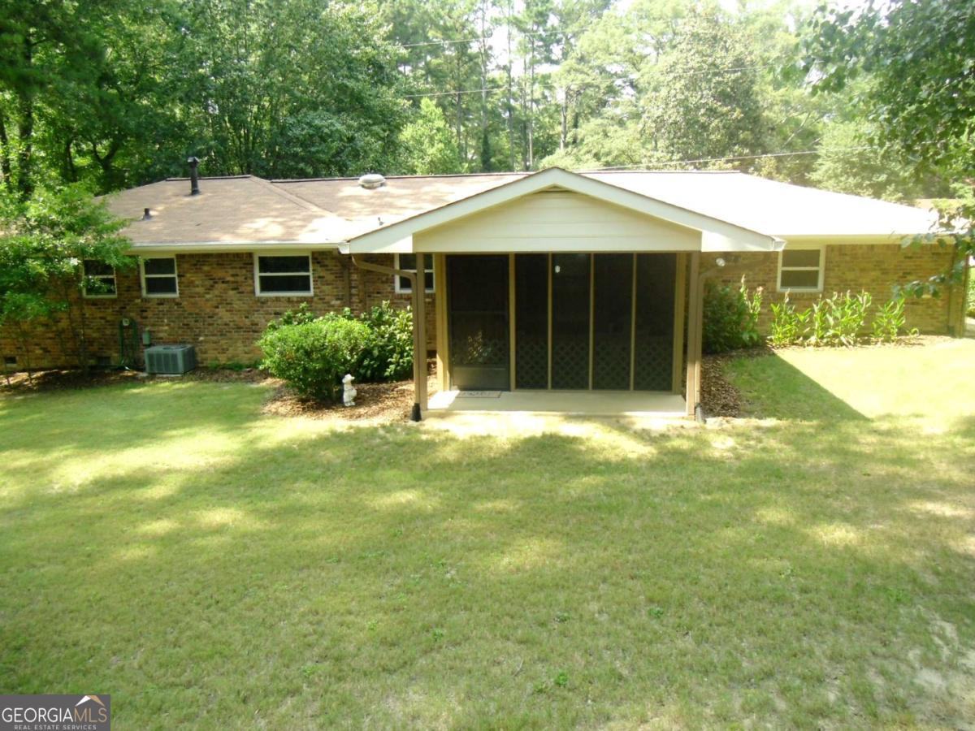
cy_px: 366
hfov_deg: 65.3
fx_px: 760
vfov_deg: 51.4
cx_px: 488
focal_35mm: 27
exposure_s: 1/250
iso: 200
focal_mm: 4.9
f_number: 3.2
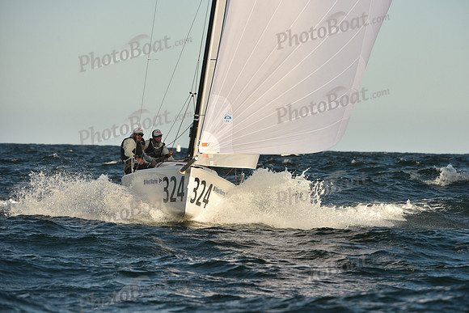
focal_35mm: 340
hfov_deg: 6.1
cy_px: 156
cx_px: 234
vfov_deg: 4.0
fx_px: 4430
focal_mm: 340
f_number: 9
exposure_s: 1/1250
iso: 320
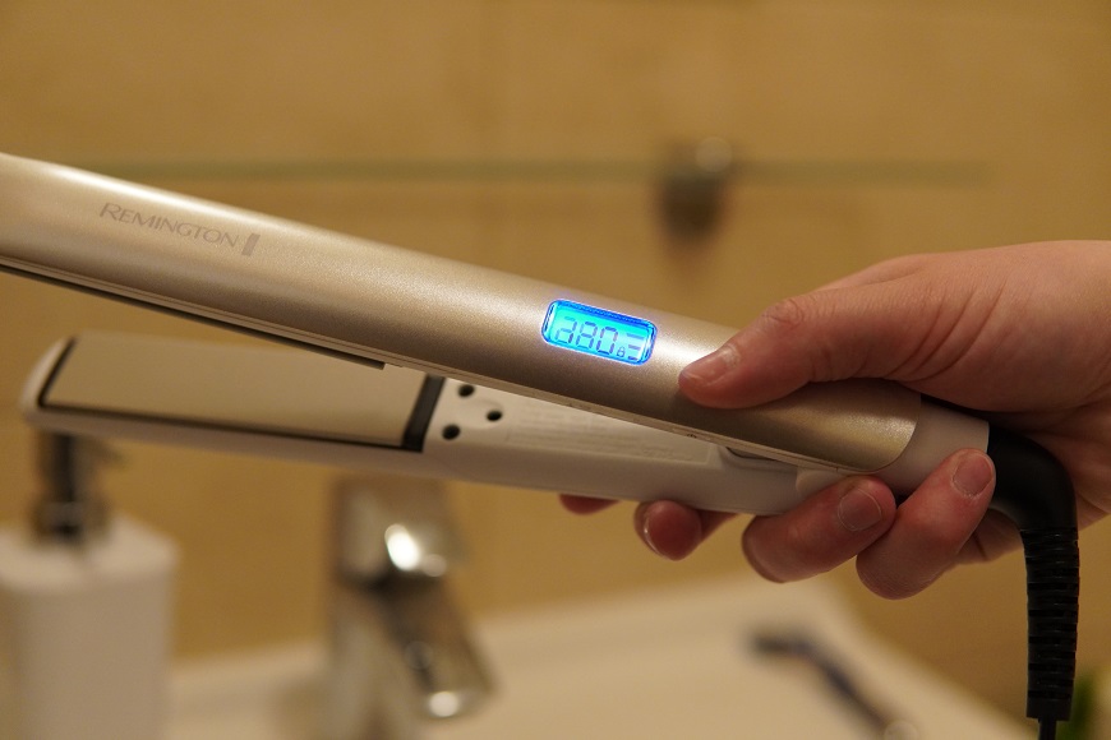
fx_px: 1389
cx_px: 556
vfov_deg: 29.9
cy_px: 370
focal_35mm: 45
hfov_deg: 43.6
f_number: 2
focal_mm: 30
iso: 1600
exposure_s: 1/160
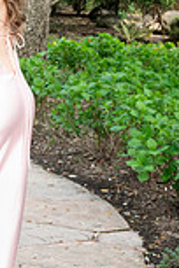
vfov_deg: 15.0
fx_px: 1007
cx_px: -49
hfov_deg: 10.0
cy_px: 14
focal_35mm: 135
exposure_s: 1/800
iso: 1250
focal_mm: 46
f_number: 7.1
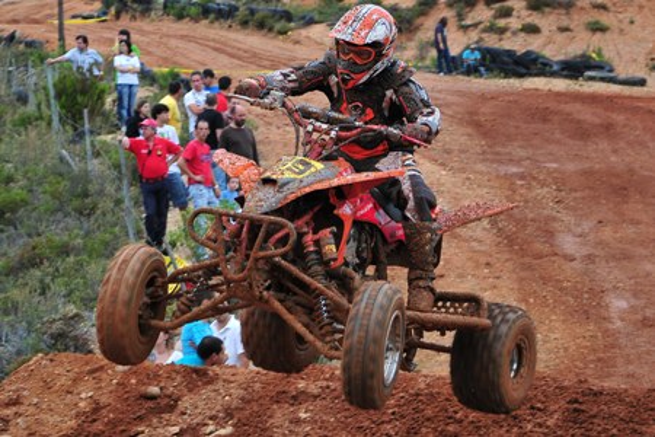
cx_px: 328
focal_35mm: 87
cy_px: 218
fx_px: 1583
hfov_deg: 23.4
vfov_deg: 15.7
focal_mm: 58
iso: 400
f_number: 5
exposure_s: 1/250
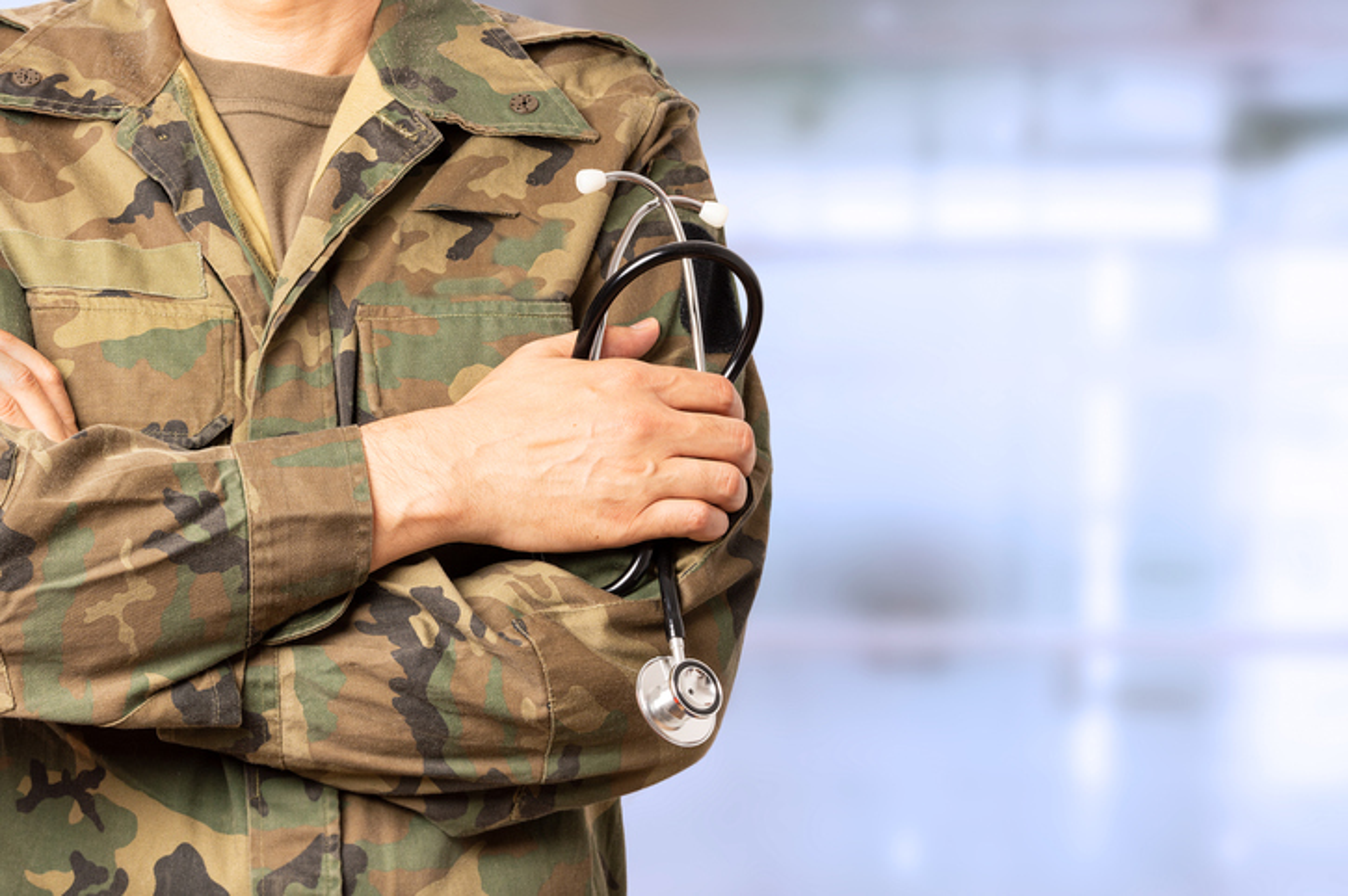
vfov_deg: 8.7
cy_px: 448
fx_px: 5892
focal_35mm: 158
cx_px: 674
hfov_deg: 13.1
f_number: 14
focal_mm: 105
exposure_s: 1/200
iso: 100
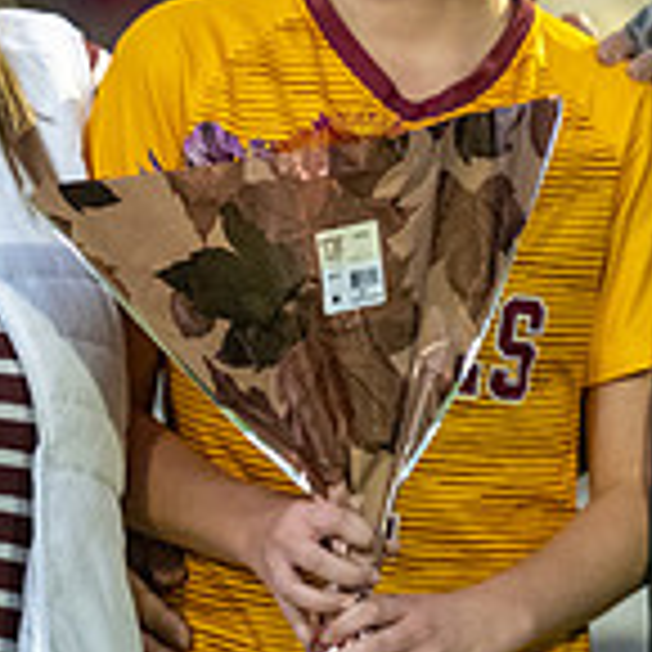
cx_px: 527
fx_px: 12828
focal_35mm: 602
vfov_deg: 2.9
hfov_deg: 2.9
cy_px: 343
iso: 6400
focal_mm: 145
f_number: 2.8
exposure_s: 1/500
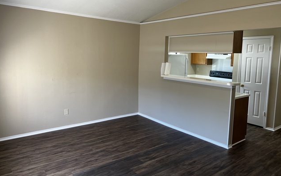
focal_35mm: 28
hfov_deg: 66.5
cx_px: 141
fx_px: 214
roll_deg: -1.5
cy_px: 76
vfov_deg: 44.5
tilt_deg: -7.4
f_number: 1.5
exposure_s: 1/120
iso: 80
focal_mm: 5.7
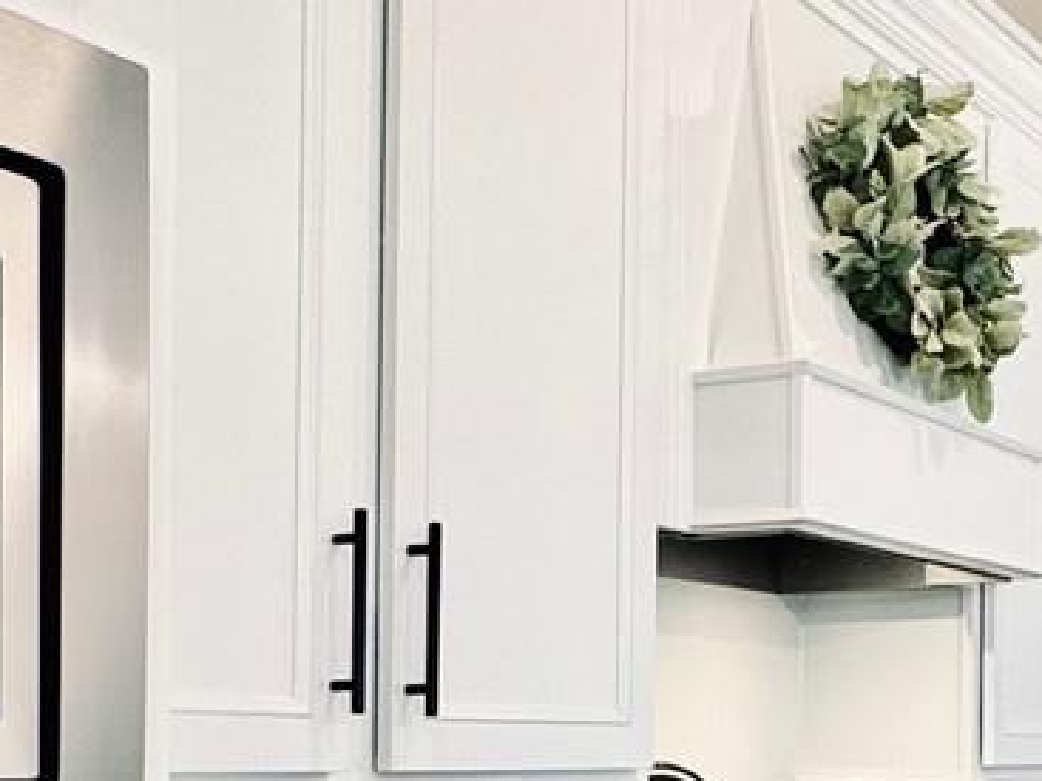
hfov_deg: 31.6
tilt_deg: -0.1
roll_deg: -0.9
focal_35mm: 61
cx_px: 613
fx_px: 1836
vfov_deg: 23.3
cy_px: 727
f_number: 2.2
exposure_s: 1/120
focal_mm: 2.22
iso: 125
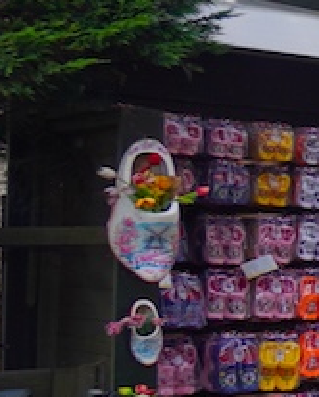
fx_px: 1025
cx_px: 1080
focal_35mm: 87
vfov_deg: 21.9
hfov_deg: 9.9
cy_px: 246
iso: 100
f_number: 4.5
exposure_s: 1/250
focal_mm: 10
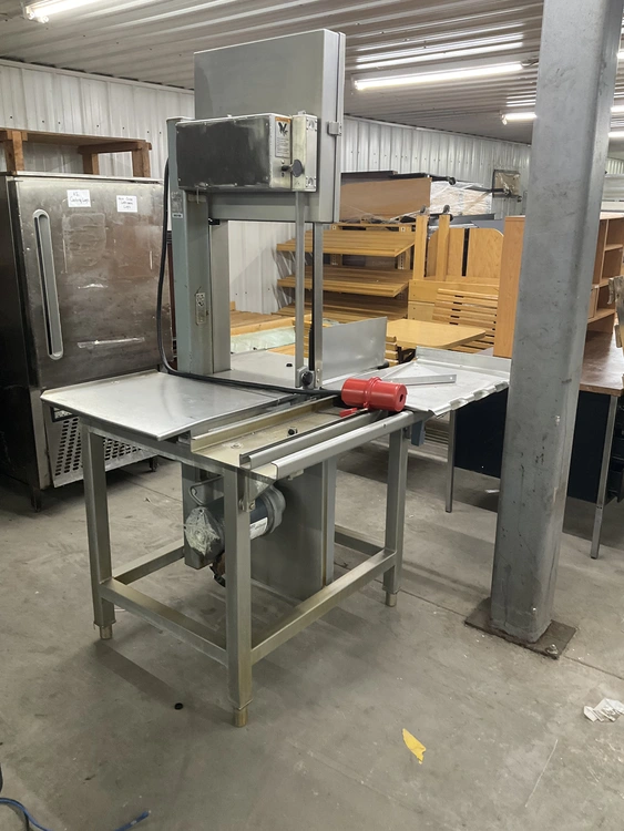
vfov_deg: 61.6
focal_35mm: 29
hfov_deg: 48.3
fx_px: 697
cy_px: 416
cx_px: 312
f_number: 1.8
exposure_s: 1/60
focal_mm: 3
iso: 160
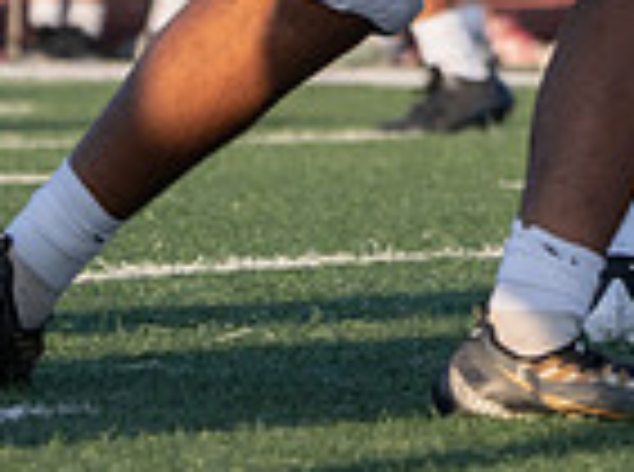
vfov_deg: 1.2
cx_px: 1049
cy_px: -574
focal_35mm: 1235
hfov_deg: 1.6
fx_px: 22562
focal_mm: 235
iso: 800
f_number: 7.1
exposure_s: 1/1250
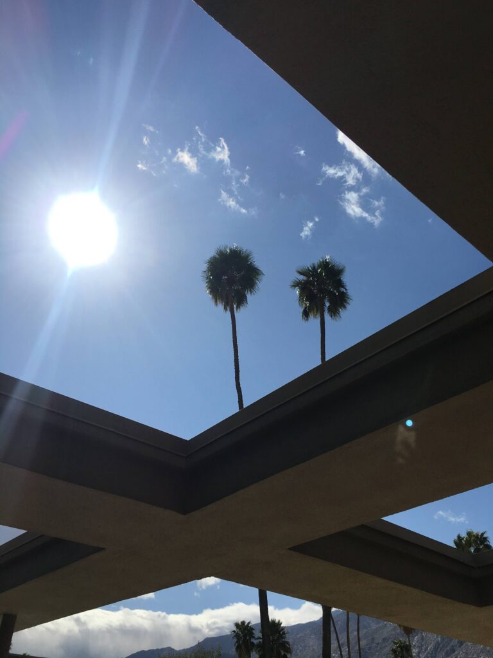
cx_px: 246
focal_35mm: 29
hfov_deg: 48.2
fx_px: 551
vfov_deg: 61.7
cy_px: 329
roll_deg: +1.0
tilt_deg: +37.3
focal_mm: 4.15
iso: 25
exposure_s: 1/6410
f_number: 2.2
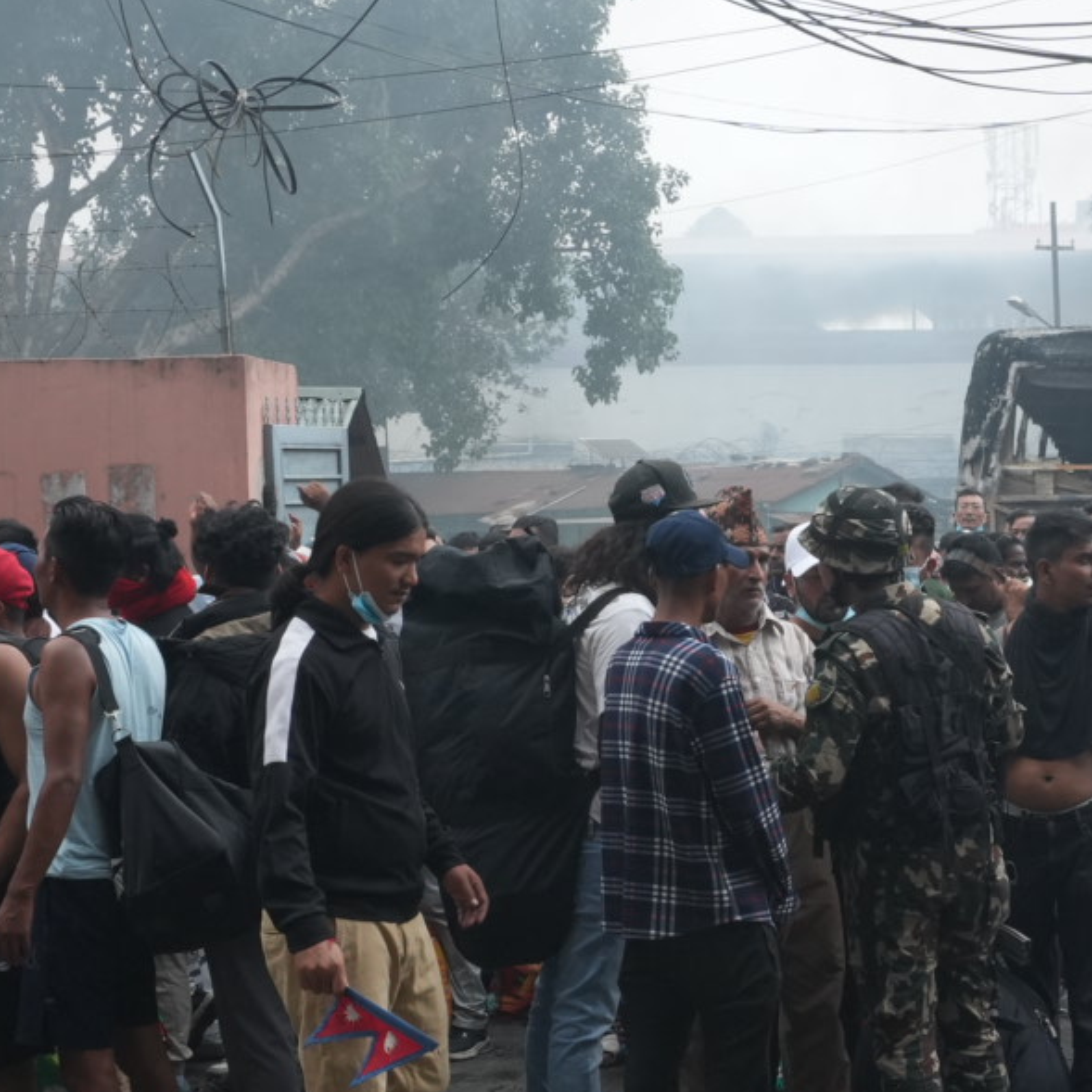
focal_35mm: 77
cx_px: 734
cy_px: 653
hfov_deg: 22.4
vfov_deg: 22.4
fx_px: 2748
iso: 800
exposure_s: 1/320
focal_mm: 22
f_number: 10
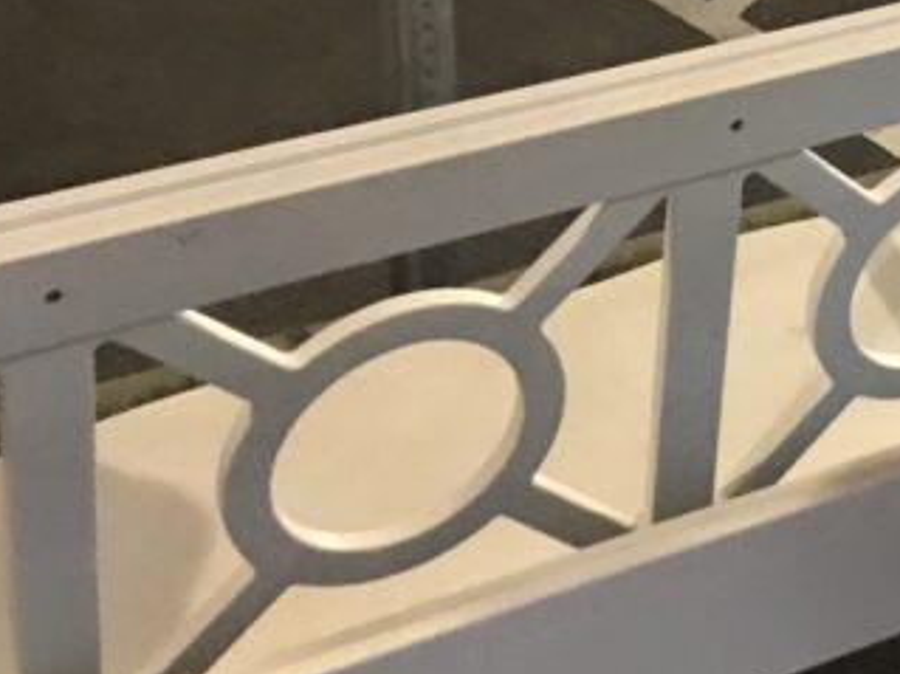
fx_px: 2339
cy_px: -350
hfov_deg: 19.3
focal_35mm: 90
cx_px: 1315
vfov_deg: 15.1
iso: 100
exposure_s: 1/5
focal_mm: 3.99
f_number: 1.8
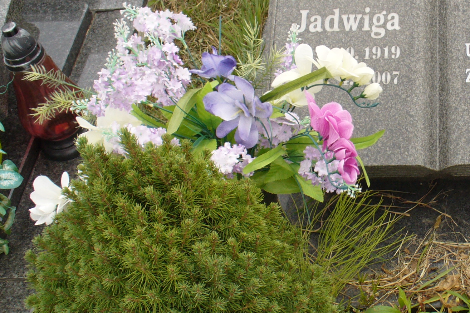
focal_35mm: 75
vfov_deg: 18.2
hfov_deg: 25.9
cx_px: 442
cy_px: 149
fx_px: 979
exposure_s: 1/125
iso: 80
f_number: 5.6
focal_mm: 6.1
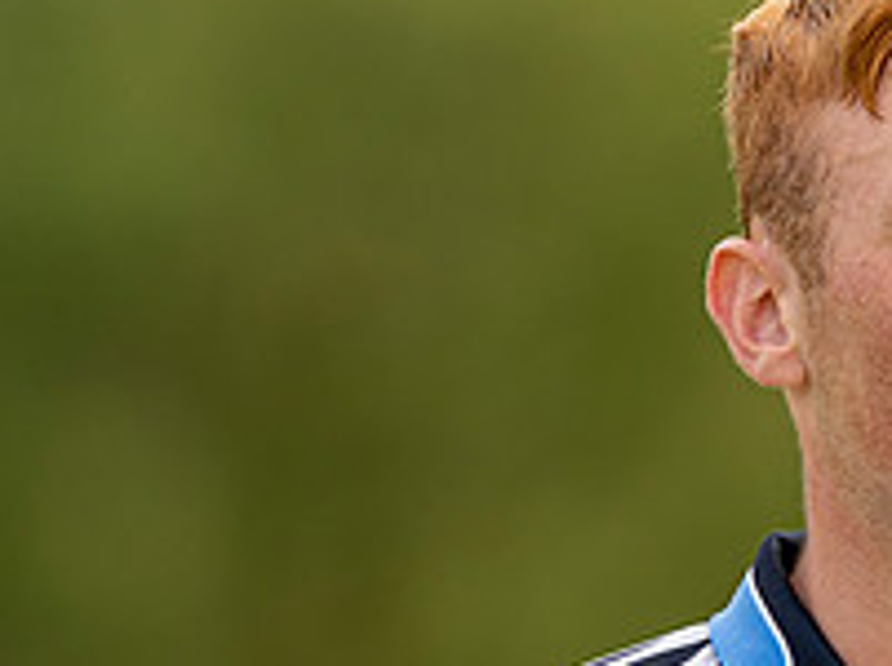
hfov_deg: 1.3
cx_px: 961
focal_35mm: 1486
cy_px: 797
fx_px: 38223
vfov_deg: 1.0
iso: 180
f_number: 2.8
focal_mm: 300
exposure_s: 1/1600
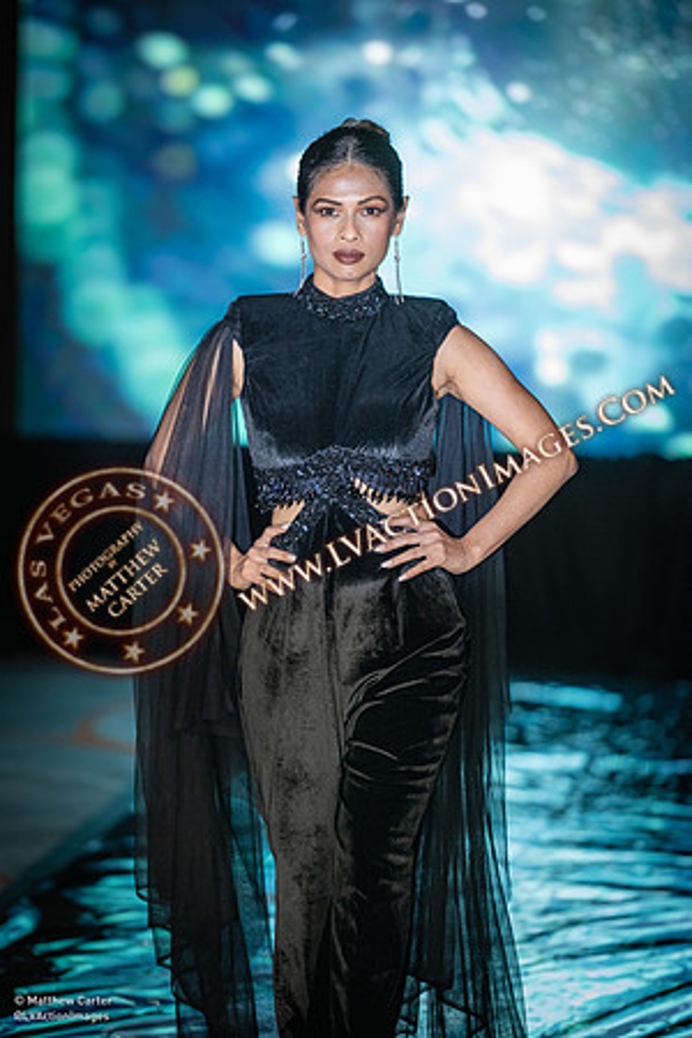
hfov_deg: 6.9
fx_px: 5766
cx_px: 346
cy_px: 519
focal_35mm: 200
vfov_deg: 10.3
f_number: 2.8
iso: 1600
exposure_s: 1/250
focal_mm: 200
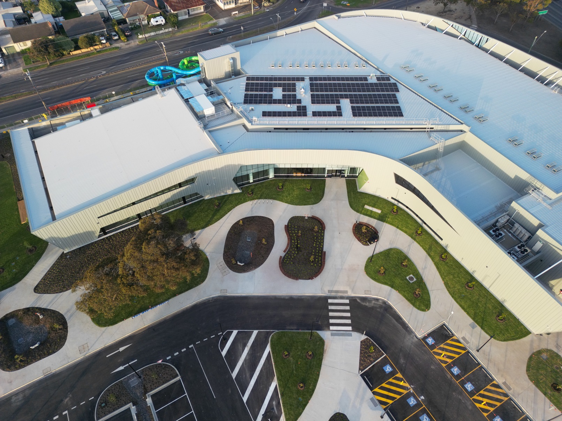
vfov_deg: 56.8
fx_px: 390
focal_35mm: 24
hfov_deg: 71.6
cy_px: 210
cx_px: 281
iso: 140
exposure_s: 1/160
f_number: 1.7
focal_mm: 6.72
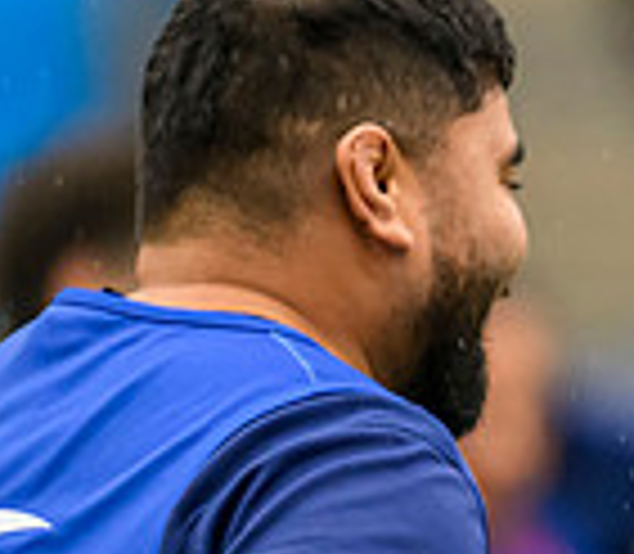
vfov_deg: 0.6
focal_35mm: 2560
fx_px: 49776
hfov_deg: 0.7
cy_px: 461
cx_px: 1588
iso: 3200
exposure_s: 1/1000
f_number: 4
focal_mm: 560
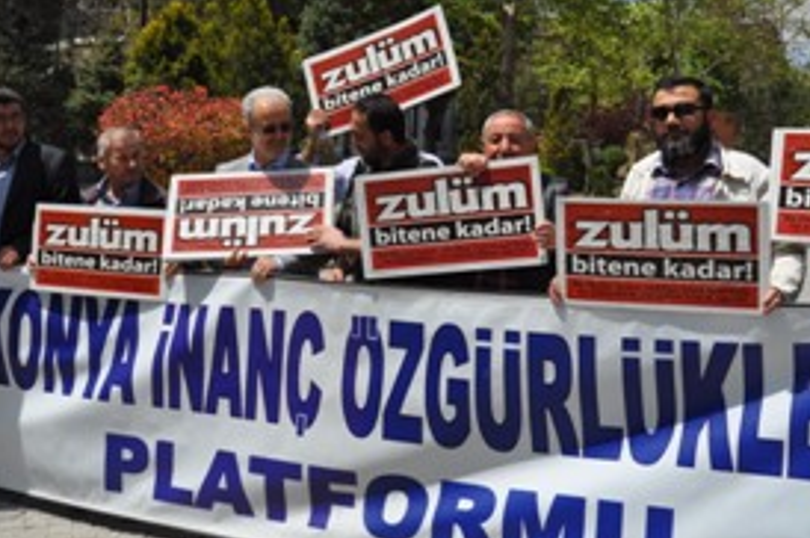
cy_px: 148
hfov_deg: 36.8
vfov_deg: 24.8
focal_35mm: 54
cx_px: 343
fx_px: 1214
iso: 200
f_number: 10
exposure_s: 1/500
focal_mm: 22
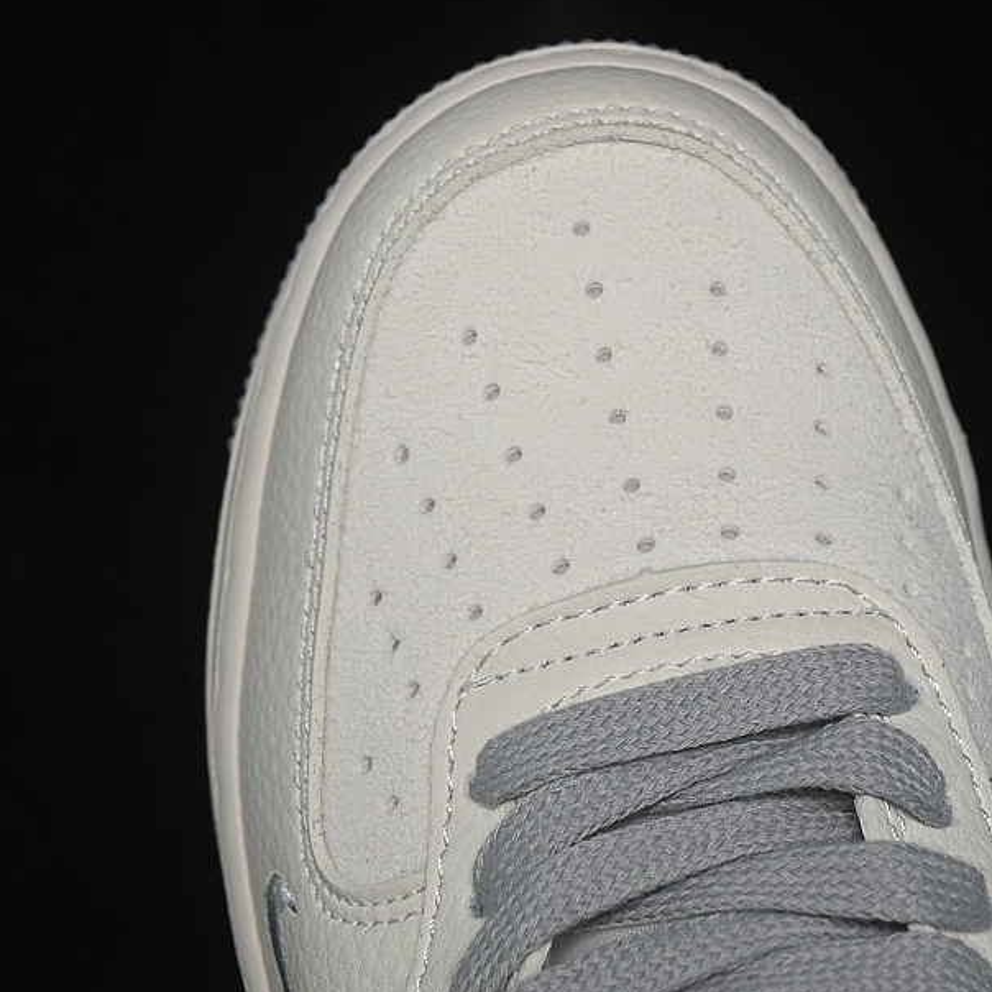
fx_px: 3696
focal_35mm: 114
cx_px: 622
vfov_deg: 15.3
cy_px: 540
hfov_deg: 15.3
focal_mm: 50
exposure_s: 1/80
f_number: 7.1
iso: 160
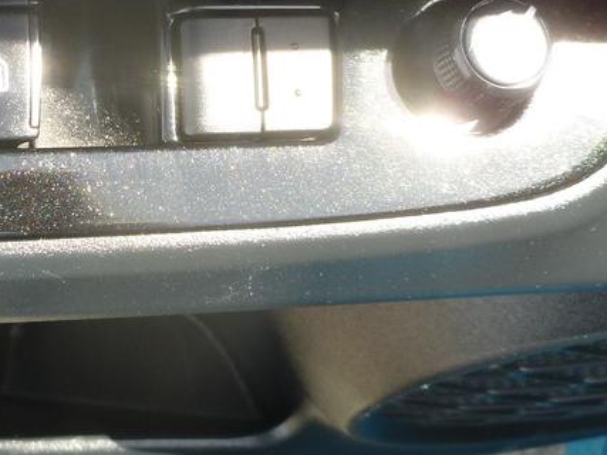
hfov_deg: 22.8
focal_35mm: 84
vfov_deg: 17.5
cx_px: 81
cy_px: 122
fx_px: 1473
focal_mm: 5
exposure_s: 1/100
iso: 100
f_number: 3.3
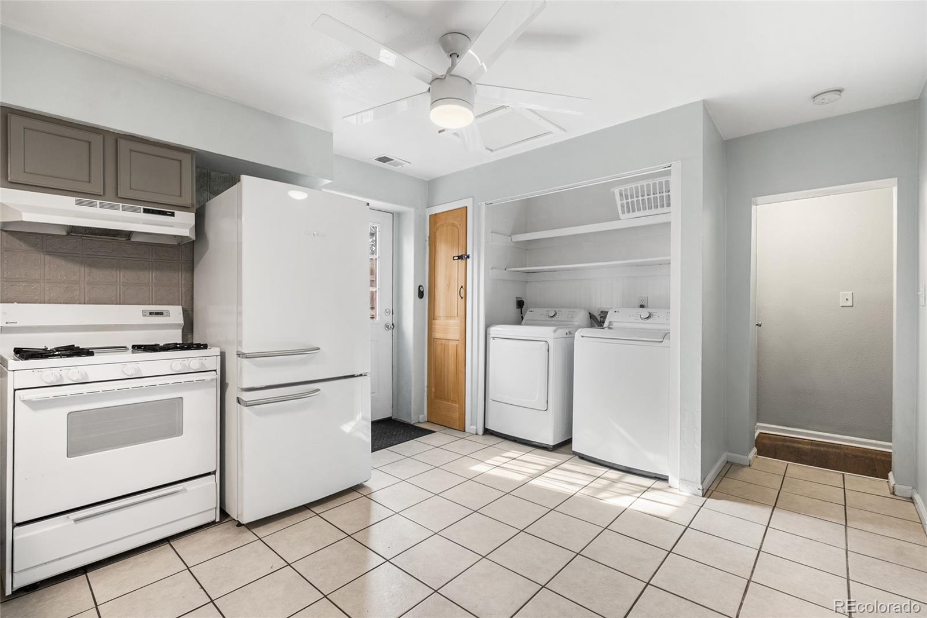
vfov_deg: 73.8
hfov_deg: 96.7
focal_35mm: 16
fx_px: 412
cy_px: 309
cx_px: 464
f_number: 8
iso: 200
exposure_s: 1
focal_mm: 16
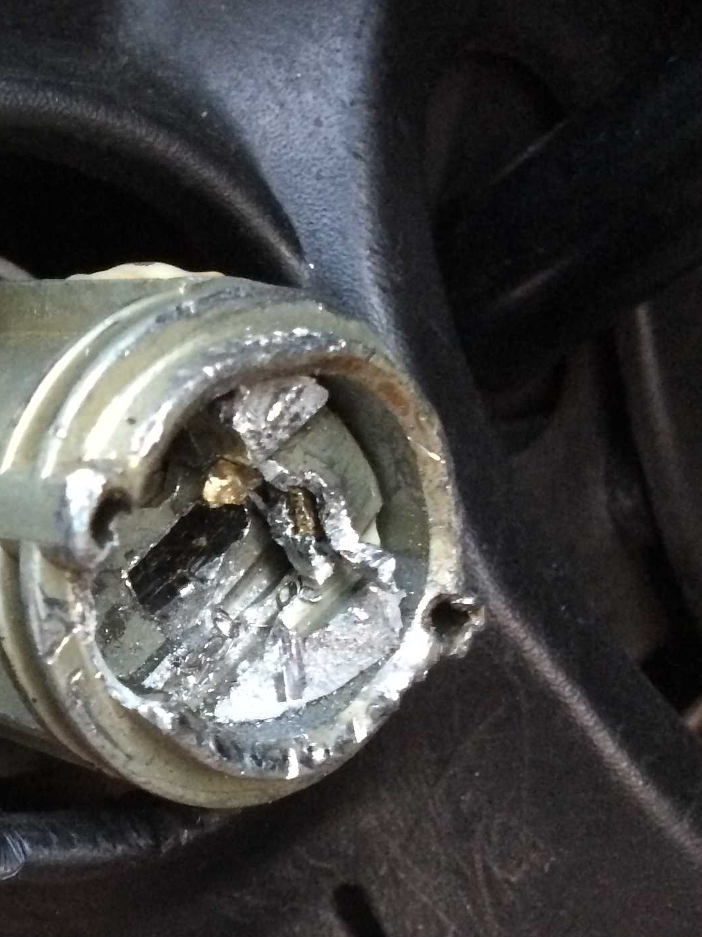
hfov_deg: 20.1
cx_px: -52
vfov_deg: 27.8
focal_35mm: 70
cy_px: 518
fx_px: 1893
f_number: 2.2
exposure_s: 1/15
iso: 320
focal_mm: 4.12
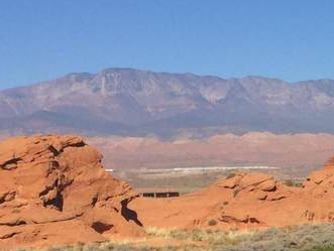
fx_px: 1082
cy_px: 225
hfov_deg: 15.3
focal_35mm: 112
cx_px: 589
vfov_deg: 13.1
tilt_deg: -3.4
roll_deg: +1.8
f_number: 2.2
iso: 32
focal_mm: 4.15
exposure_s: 1/3731
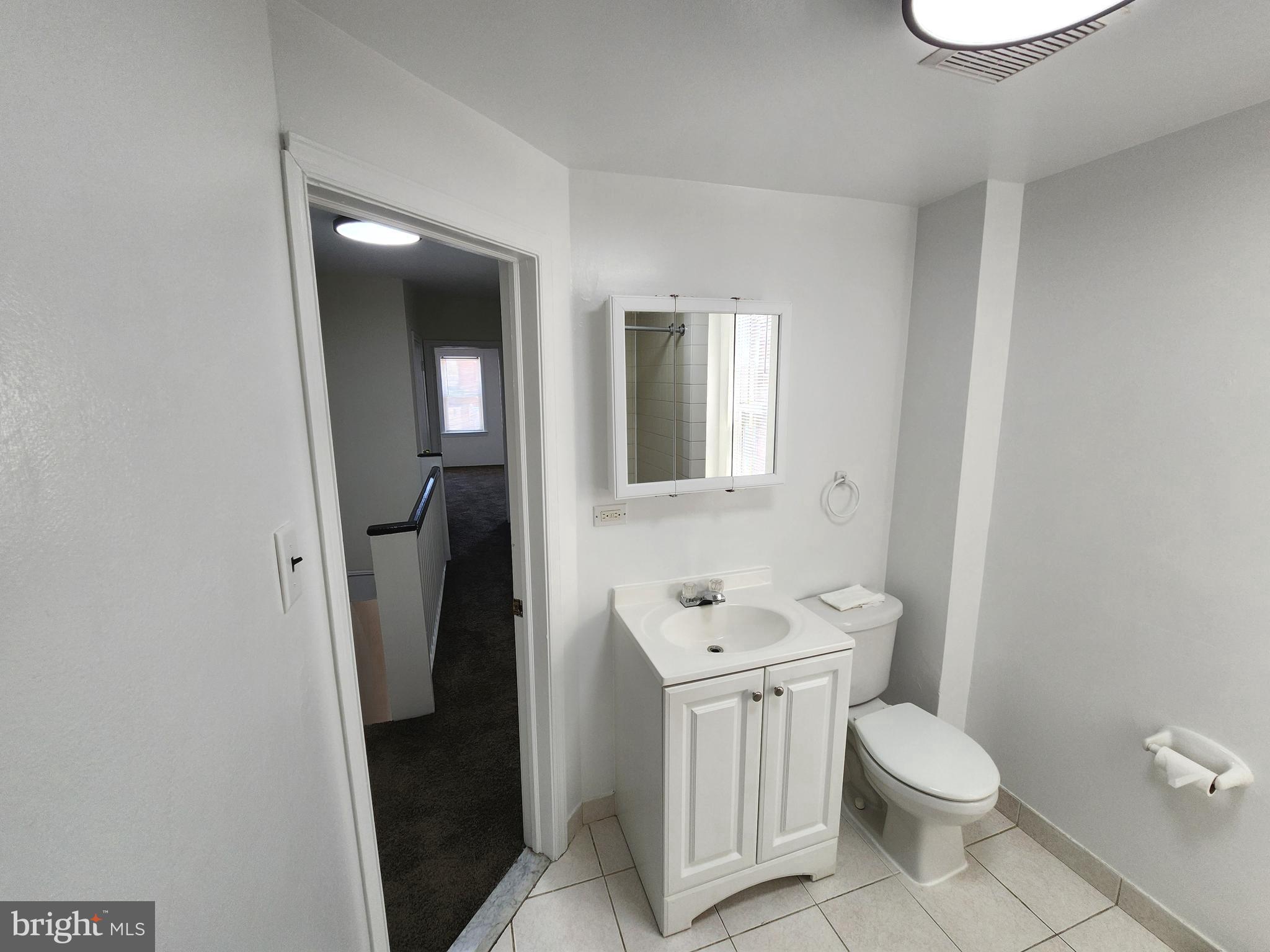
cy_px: 476
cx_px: 635
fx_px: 477
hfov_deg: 106.2
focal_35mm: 13
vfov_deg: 89.9
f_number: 2.2
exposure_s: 1/60
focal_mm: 2.2
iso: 50
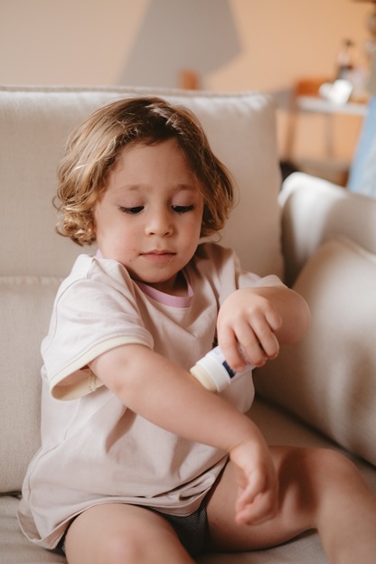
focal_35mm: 53
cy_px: 282
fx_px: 830
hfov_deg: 25.5
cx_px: 188
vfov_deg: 37.5
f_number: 1.6
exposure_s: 1/125
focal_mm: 35
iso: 1000
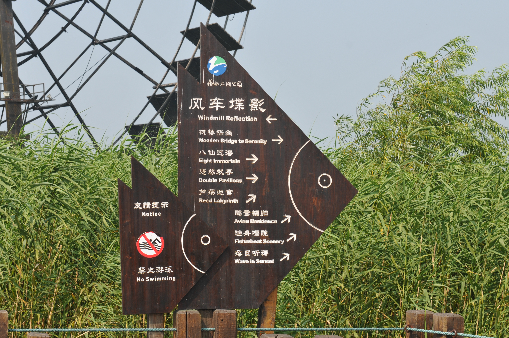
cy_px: 167
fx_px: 1356
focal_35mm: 96
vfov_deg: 14.2
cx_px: 241
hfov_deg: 21.3
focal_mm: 60
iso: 200
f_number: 8
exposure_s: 1/250
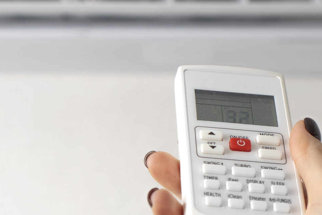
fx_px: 1255
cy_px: 45
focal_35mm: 140
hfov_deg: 14.5
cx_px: 71
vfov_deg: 9.8
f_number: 3.5
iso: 100
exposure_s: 1/160
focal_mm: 35
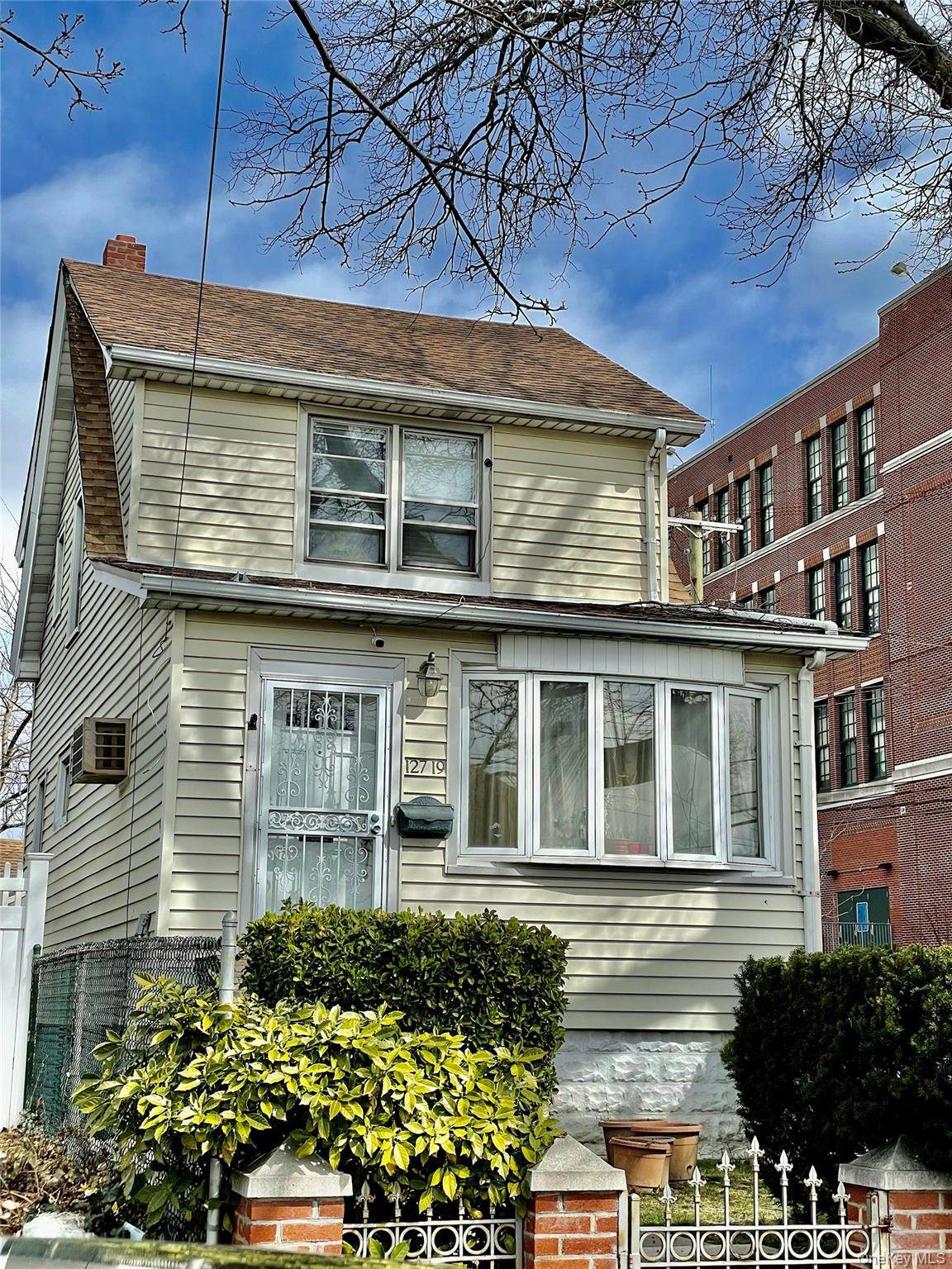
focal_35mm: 52
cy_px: 634
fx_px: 1907
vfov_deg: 36.8
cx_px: 476
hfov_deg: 28.0
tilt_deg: +12.6
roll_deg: +0.0
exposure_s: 1/1845
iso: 25
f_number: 2
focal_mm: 6
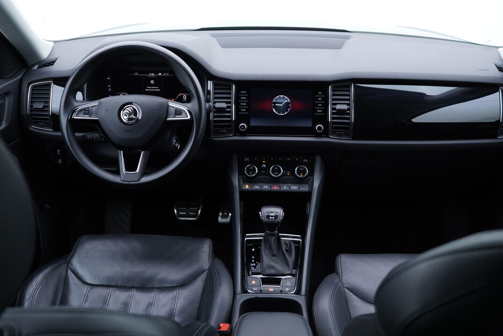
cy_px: 168
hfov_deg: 53.1
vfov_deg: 36.9
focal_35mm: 36
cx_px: 252
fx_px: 503
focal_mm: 24
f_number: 2.8
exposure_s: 1/40
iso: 200
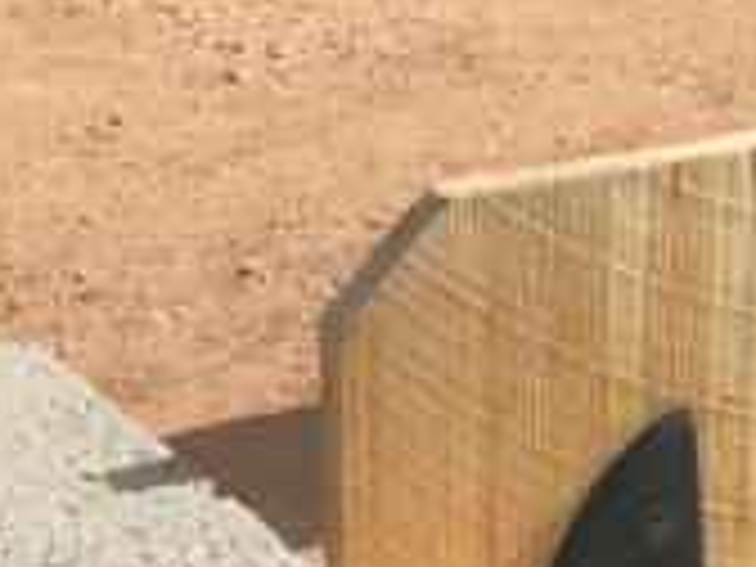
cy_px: -558
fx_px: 3866
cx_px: 1886
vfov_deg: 8.0
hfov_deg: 9.7
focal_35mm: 177
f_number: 2.2
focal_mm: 4.15
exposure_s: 1/1304
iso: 25
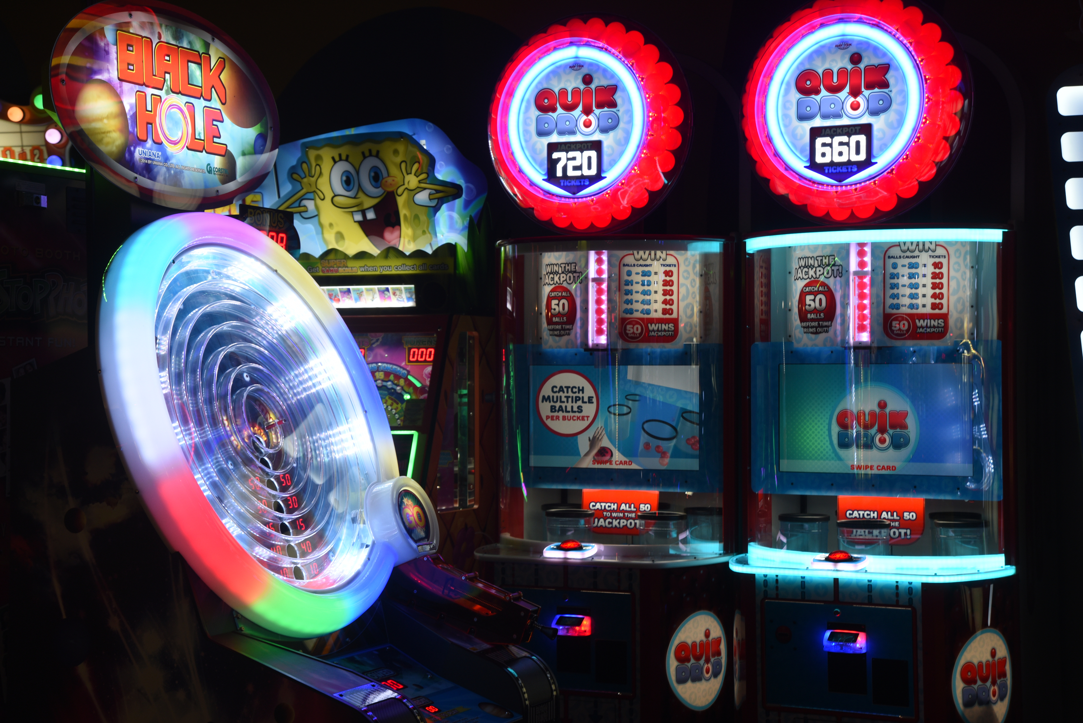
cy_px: 362
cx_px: 542
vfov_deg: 20.6
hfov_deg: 30.5
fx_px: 1986
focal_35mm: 66
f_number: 8
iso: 400
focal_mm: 66
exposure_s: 1/50
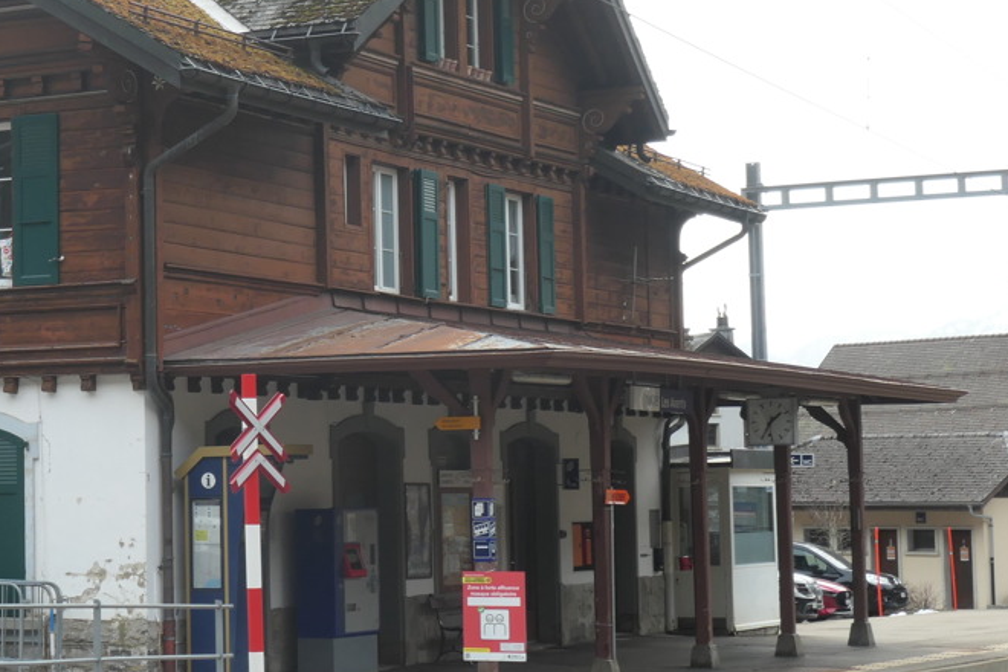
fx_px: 2800
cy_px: 267
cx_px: 14
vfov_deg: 13.7
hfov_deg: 19.8
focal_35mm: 100
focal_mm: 16.2
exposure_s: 1/400
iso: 200
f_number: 4
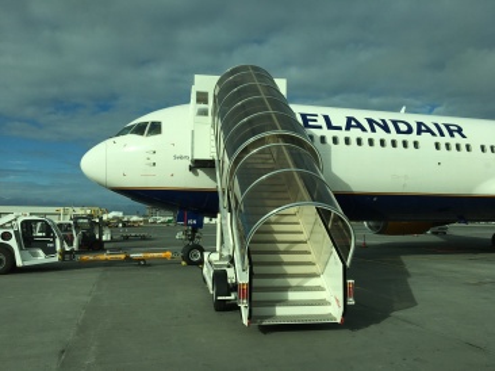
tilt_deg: +5.5
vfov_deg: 48.2
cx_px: 248
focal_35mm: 29
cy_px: 186
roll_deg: -0.4
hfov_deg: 61.7
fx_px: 414
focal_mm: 4.15
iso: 25
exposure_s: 1/1748
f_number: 2.2
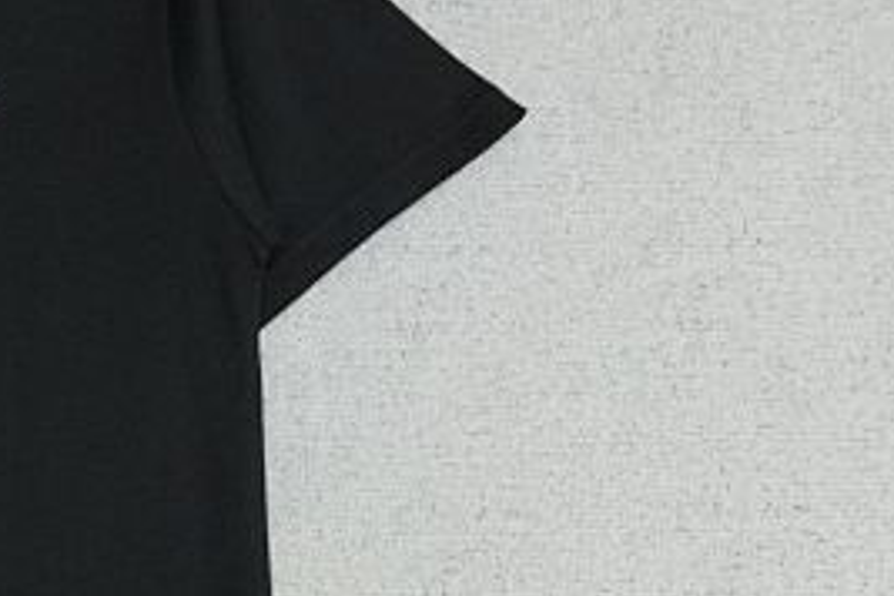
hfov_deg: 24.6
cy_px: 537
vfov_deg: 18.6
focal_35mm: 72
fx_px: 1788
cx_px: -261
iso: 1000
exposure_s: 1/160
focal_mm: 16
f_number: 8
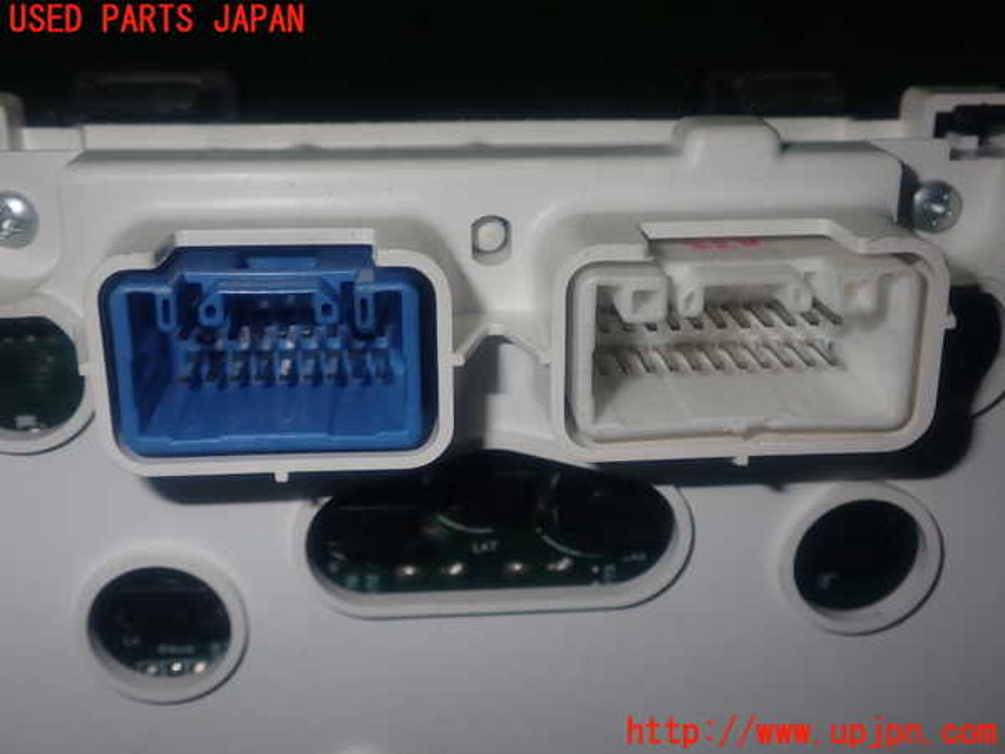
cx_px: 502
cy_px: 377
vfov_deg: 32.9
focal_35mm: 44
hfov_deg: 42.9
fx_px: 1277
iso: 200
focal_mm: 7.84
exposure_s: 1/40
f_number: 9
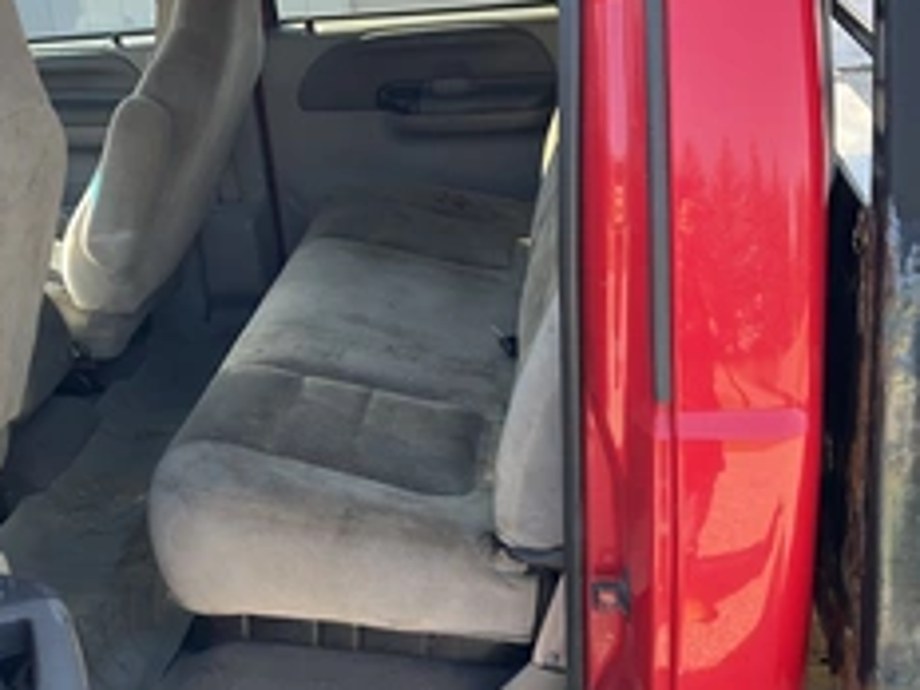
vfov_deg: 29.0
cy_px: 448
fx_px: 1329
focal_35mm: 50
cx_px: 337
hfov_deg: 37.9
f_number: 1.8
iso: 40
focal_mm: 3
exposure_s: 1/122
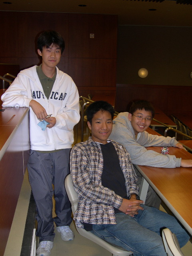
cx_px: 96
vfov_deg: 49.0
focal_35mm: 38
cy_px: 128
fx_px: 281
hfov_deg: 37.7
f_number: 2.8
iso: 100
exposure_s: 1/60
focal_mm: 8
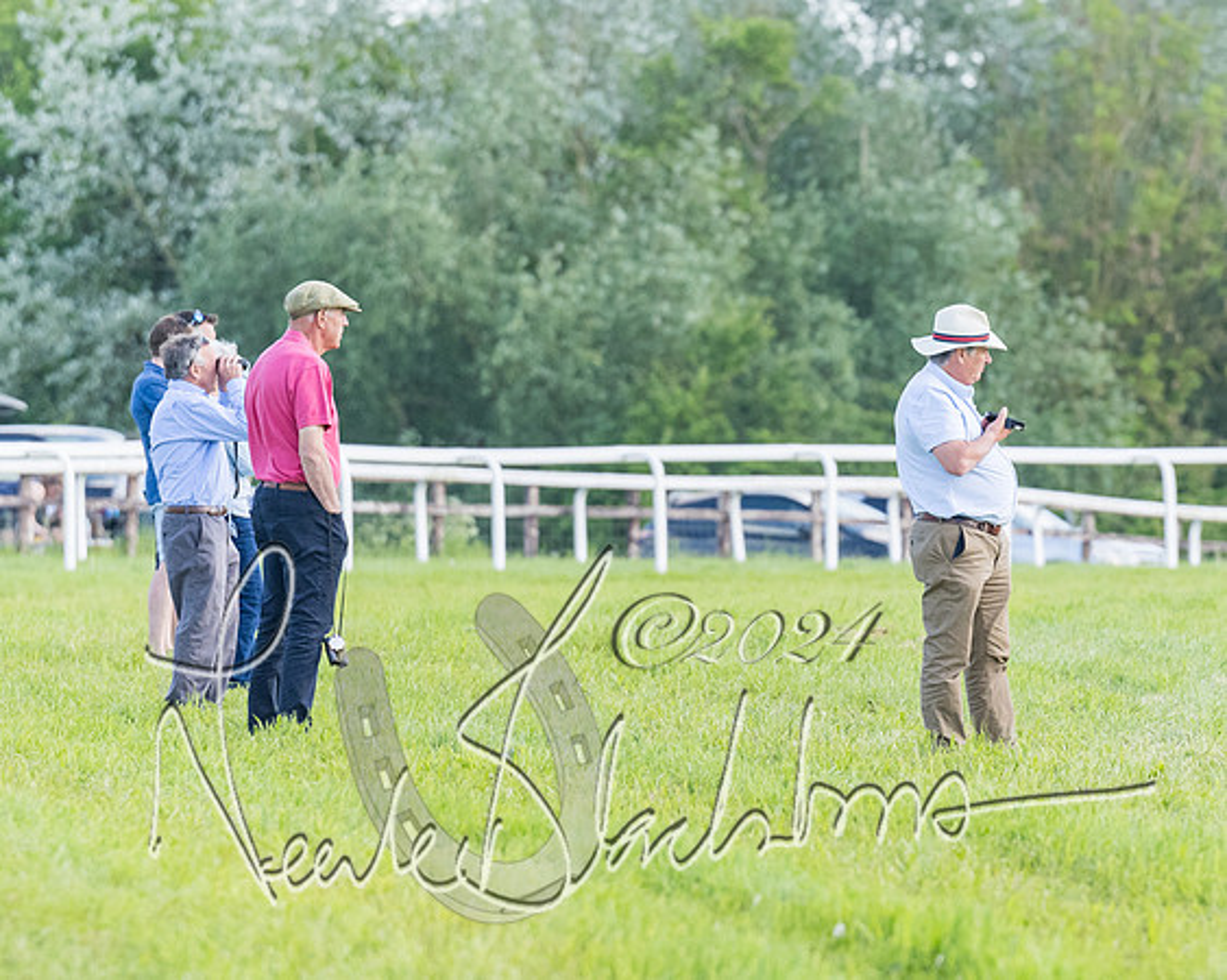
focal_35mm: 467
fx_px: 16951
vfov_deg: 3.3
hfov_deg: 4.1
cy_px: 441
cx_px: 777
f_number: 4
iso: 800
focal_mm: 200
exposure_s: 1/2000
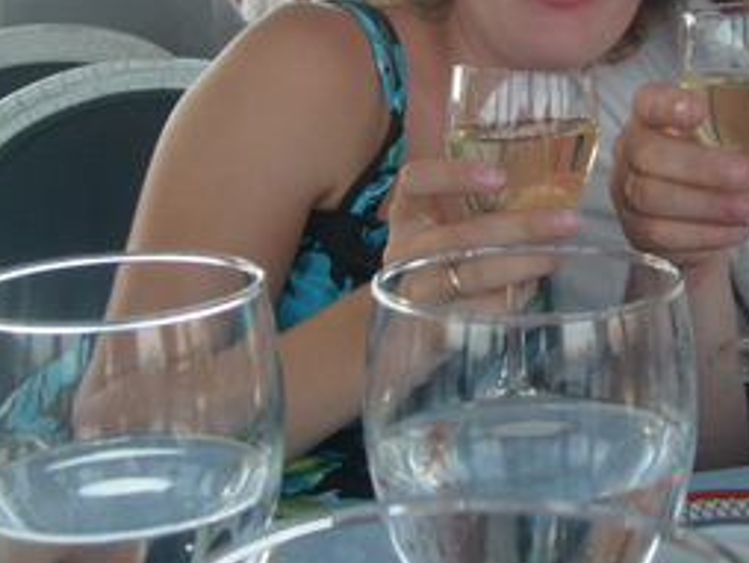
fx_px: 1343
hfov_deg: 30.5
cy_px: 118
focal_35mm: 62
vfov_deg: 23.4
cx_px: 581
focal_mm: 5.8
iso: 80
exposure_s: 1/180
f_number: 2.8
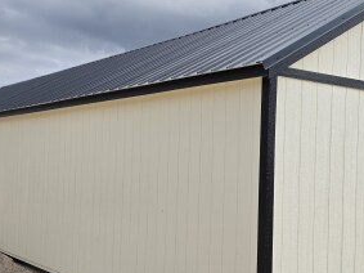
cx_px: 235
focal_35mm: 52
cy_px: 162
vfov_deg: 28.0
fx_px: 547
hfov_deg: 36.5
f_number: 1.4
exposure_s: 1/4648
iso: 64
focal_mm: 6.5
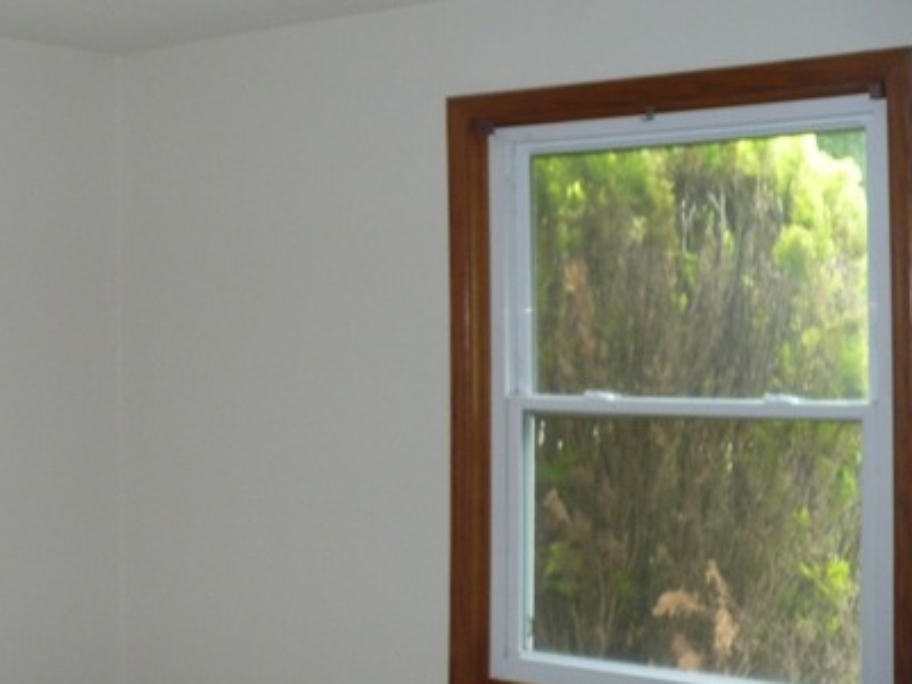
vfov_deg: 24.8
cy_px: 286
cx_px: 209
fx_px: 1555
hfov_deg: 32.0
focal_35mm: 59
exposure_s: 1/30
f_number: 2.8
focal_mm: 6.1
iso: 160
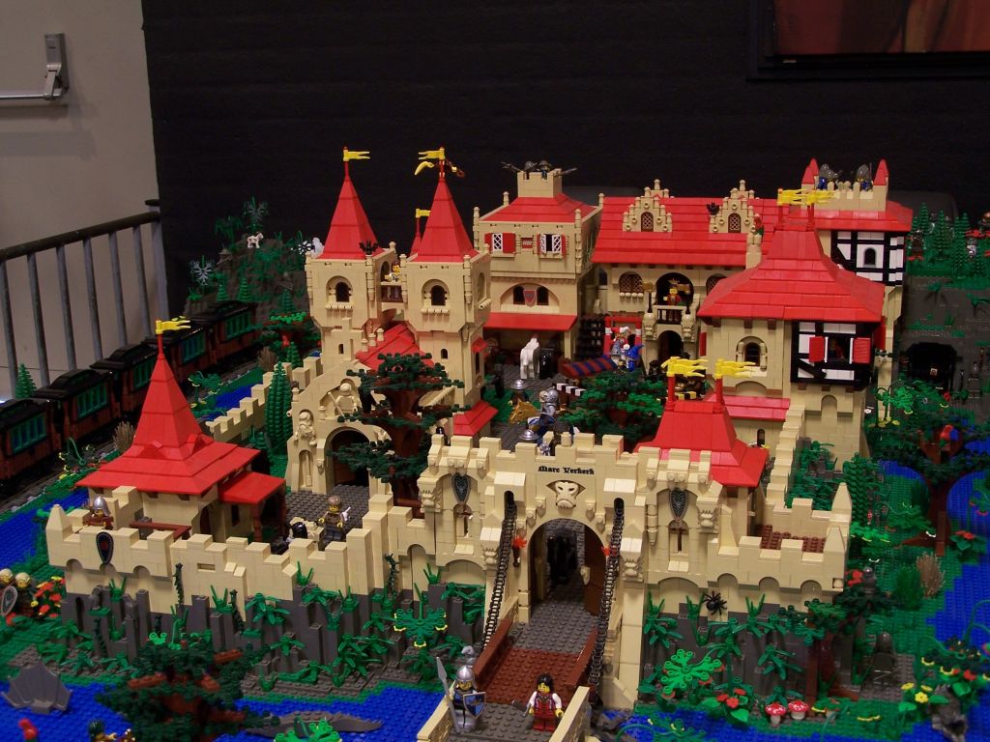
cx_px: 495
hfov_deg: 37.5
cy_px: 371
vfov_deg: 28.6
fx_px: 1459
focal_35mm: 51
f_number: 3
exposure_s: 1/2
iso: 80
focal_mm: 8.5
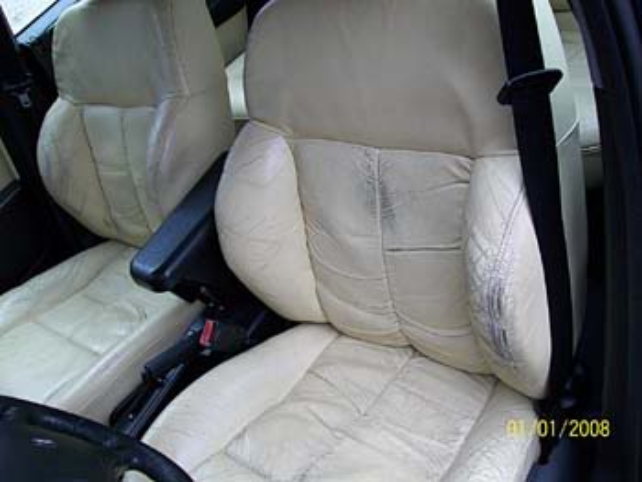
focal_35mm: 36
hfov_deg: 51.3
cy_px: 241
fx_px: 668
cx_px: 321
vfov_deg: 39.7
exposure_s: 1/80
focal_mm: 6
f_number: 2.7
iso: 64
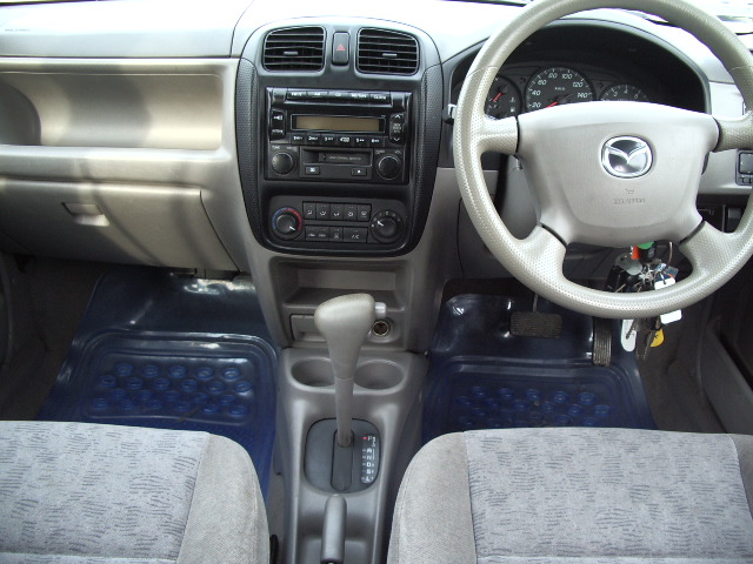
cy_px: 282
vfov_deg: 40.7
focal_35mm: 35
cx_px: 376
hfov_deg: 52.6
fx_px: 761
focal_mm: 5.8
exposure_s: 1/60
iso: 100
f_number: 2.6
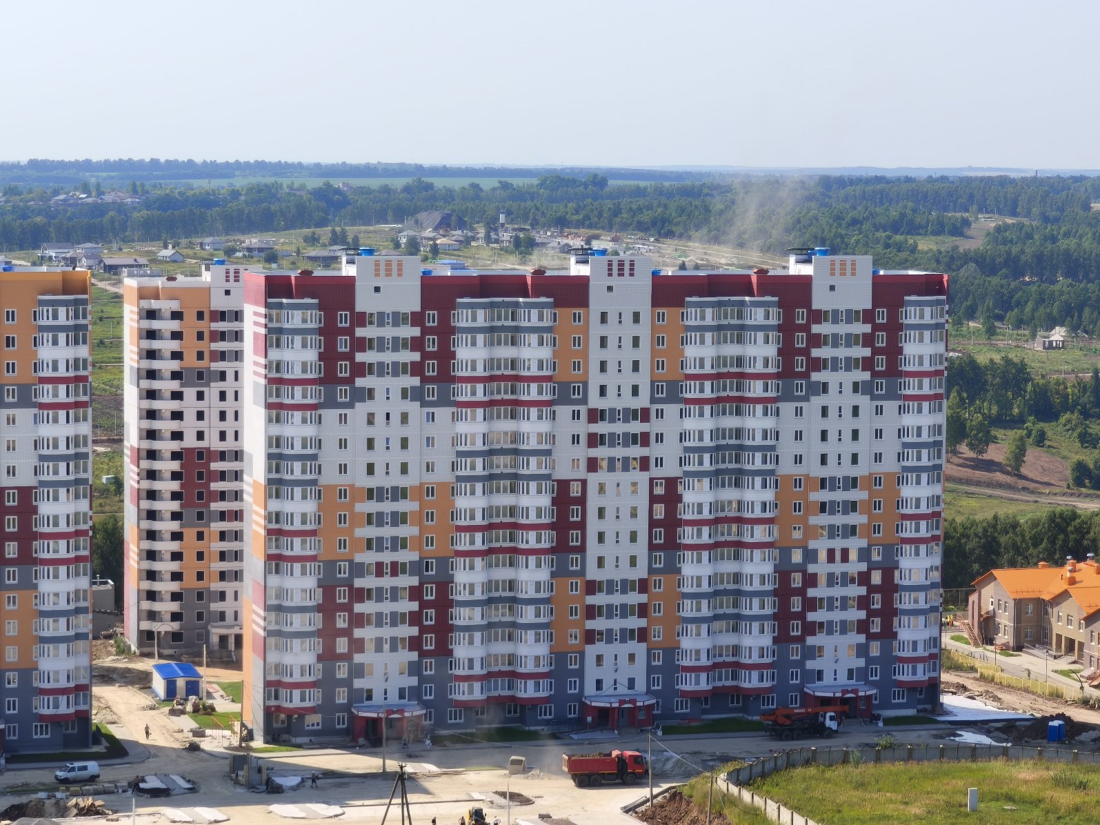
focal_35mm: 100
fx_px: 3177
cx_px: 550
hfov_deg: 19.6
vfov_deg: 14.8
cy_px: 412
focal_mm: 7.1
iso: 50
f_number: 1.9
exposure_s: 1/551
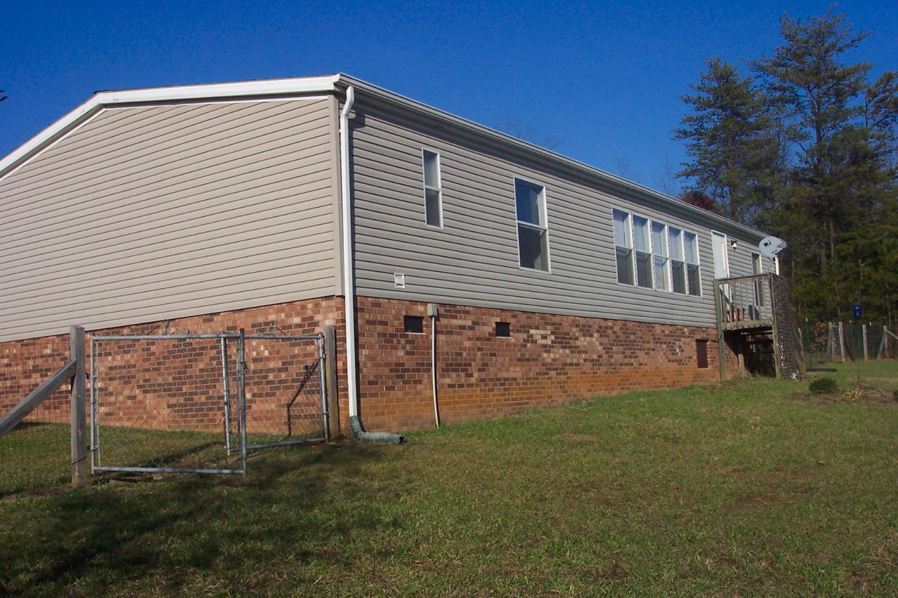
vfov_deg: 35.0
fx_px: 948
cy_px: 299
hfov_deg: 50.7
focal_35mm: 38
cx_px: 449
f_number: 4.8
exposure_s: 1/1000
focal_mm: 8
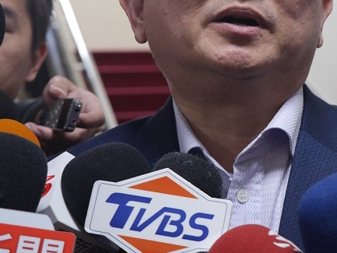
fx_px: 993
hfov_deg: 19.0
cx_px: 292
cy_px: 26
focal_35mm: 102
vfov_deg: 14.4
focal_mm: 26
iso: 1250
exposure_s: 1/60
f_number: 2.8
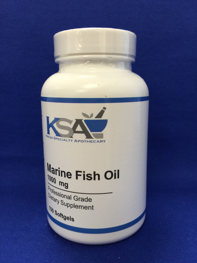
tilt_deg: -10.2
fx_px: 220
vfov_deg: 61.7
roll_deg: -0.3
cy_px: 132
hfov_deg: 48.2
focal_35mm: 29
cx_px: 98
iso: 50
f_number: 2.2
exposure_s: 1/30
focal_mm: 4.15
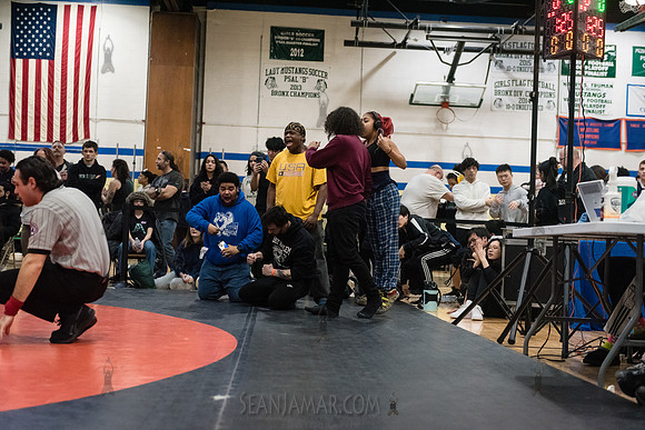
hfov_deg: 34.5
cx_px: 322
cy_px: 215
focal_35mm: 58
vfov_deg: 23.4
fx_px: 1039
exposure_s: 1/500
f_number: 3.2
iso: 8000
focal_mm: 58
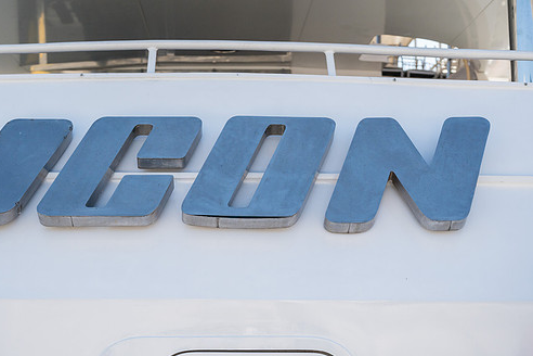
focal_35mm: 59
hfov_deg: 33.9
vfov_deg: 23.0
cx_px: 221
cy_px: 167
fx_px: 873
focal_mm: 50
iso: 640
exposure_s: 1/8000
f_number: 2.8
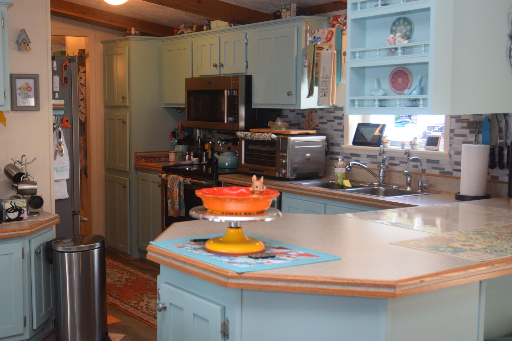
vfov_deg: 28.1
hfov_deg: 40.3
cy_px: 180
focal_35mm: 48
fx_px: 683
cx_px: 145
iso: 800
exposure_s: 1/100
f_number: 5
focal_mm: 22
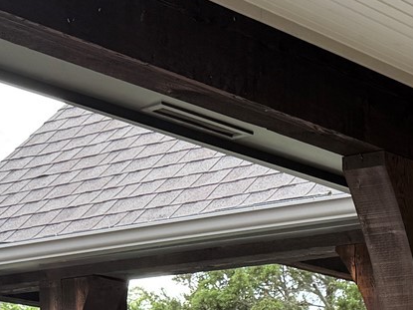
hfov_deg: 16.2
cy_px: 662
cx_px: 618
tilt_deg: -6.1
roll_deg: -0.7
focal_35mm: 111
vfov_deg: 11.7
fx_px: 1324
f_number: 1.78
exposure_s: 1/120
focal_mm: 6.76
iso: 64
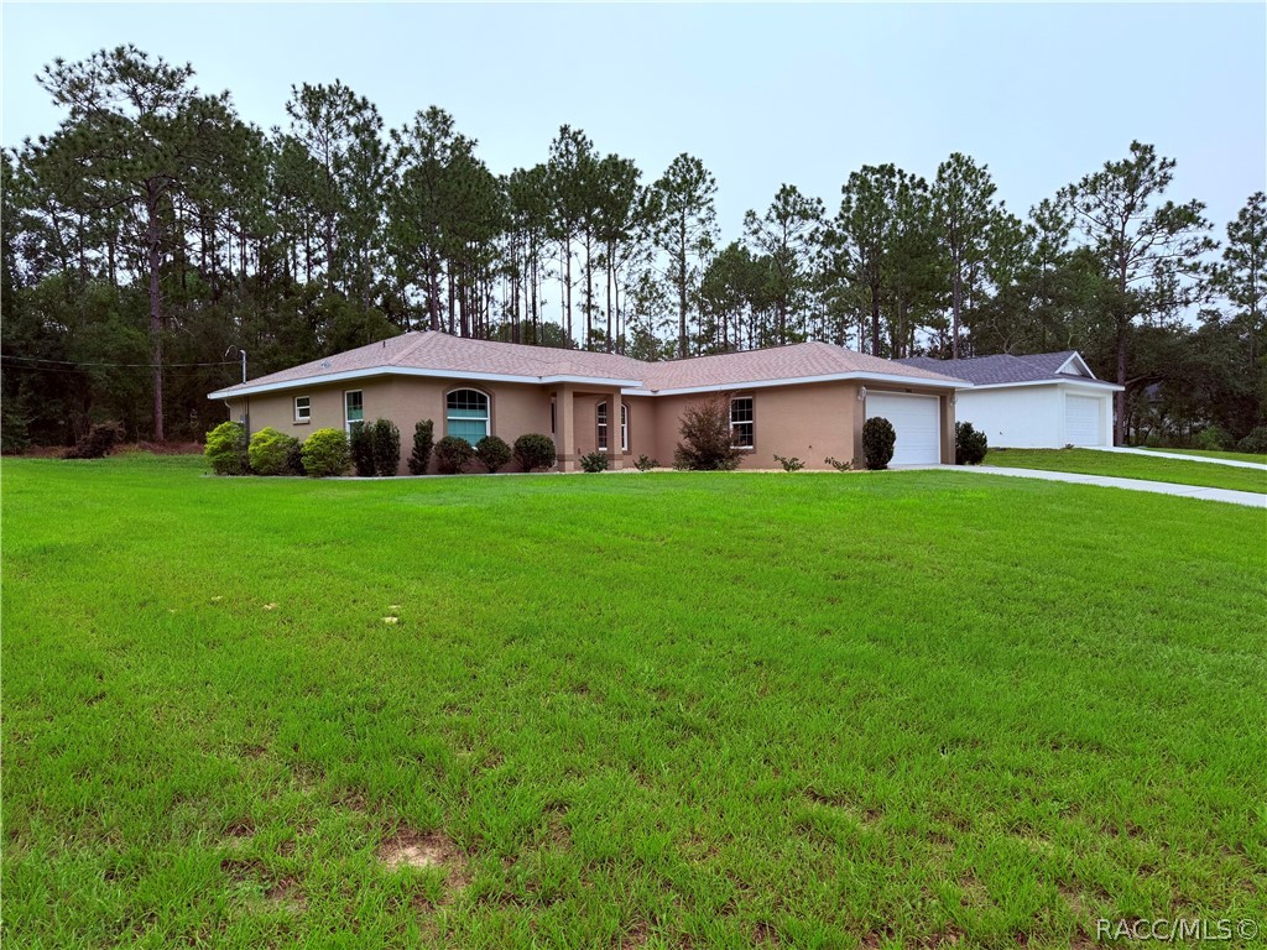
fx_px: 878
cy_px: 475
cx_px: 634
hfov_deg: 71.6
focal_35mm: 24
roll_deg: +1.0
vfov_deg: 56.8
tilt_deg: -0.3
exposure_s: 1/1727
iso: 100
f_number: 1.78
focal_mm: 6.76
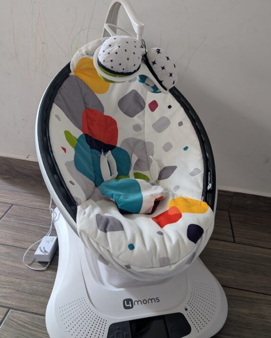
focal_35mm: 26
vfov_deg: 66.0
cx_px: 135
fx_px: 261
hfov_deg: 54.9
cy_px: 170
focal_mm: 6.9
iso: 144
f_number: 1.68
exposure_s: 1/23.8
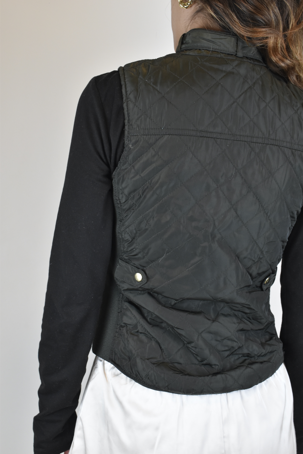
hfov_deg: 25.1
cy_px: 227
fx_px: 682
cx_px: 152
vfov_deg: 36.9
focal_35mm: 54
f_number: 13
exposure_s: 1/50
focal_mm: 36
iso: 1600
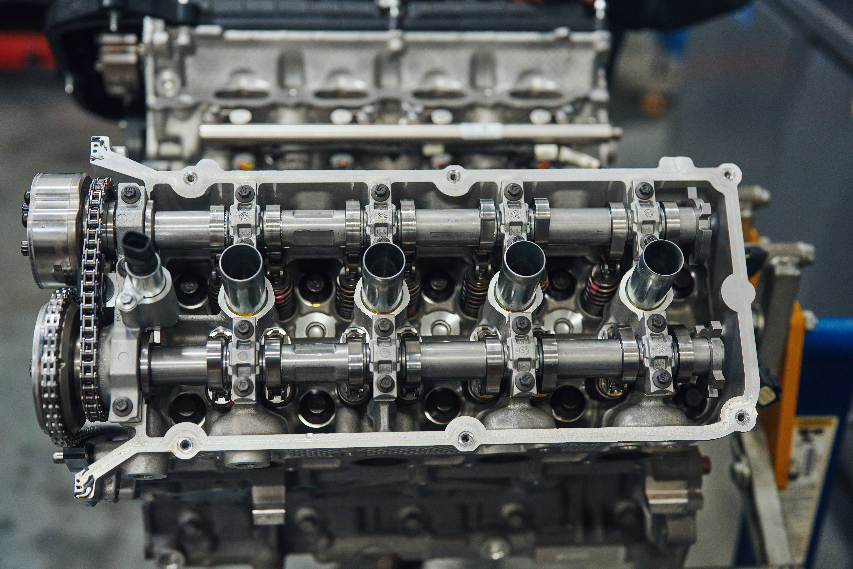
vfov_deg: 27.0
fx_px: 1185
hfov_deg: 39.6
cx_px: 426
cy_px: 284
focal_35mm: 50
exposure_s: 1/200
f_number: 2.5
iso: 1600
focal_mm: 50
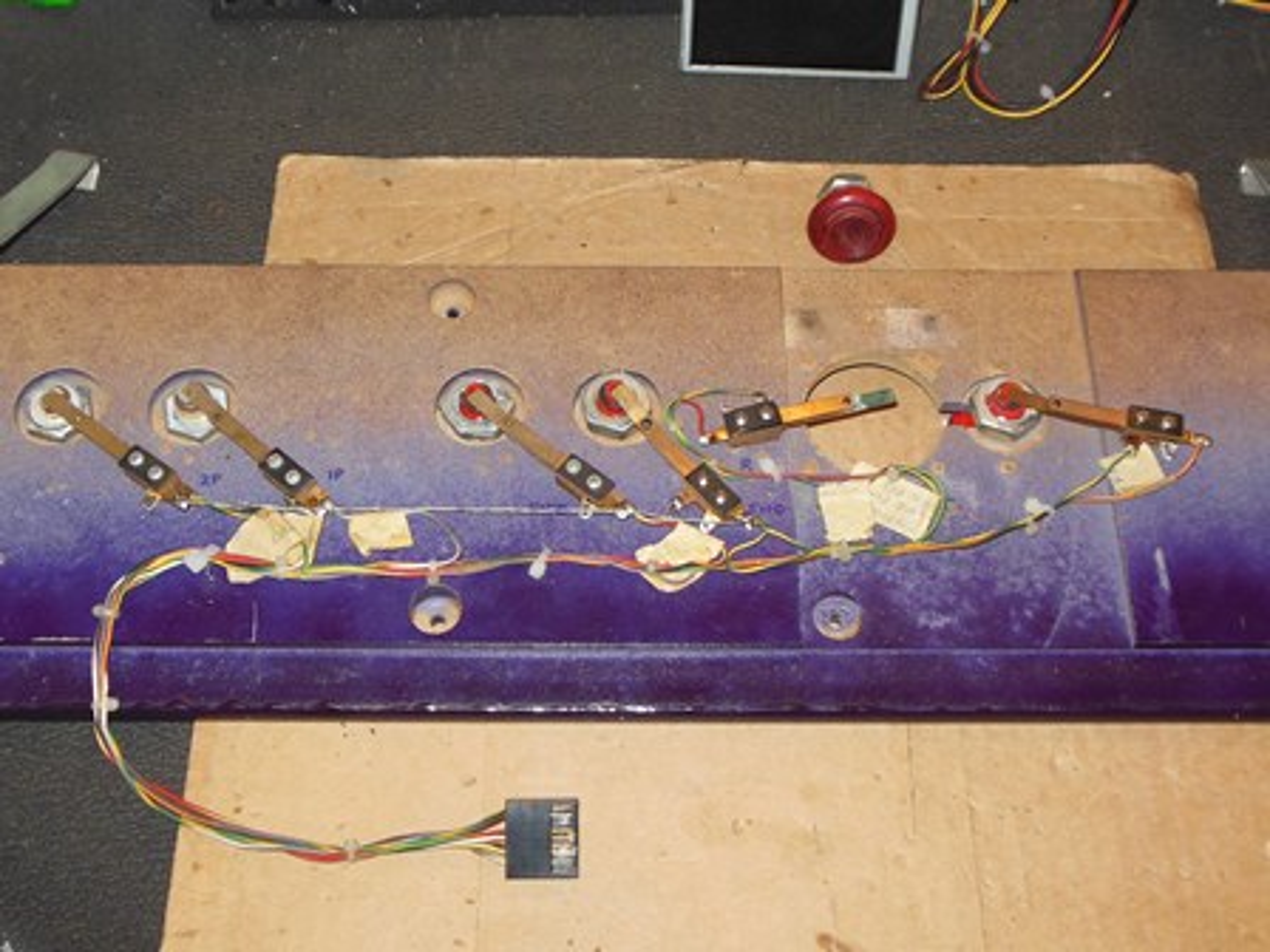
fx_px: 1064
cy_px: 476
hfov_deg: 61.7
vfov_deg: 48.2
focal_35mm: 29
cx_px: 635
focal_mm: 5.2
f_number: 3.3
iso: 200
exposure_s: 1/25
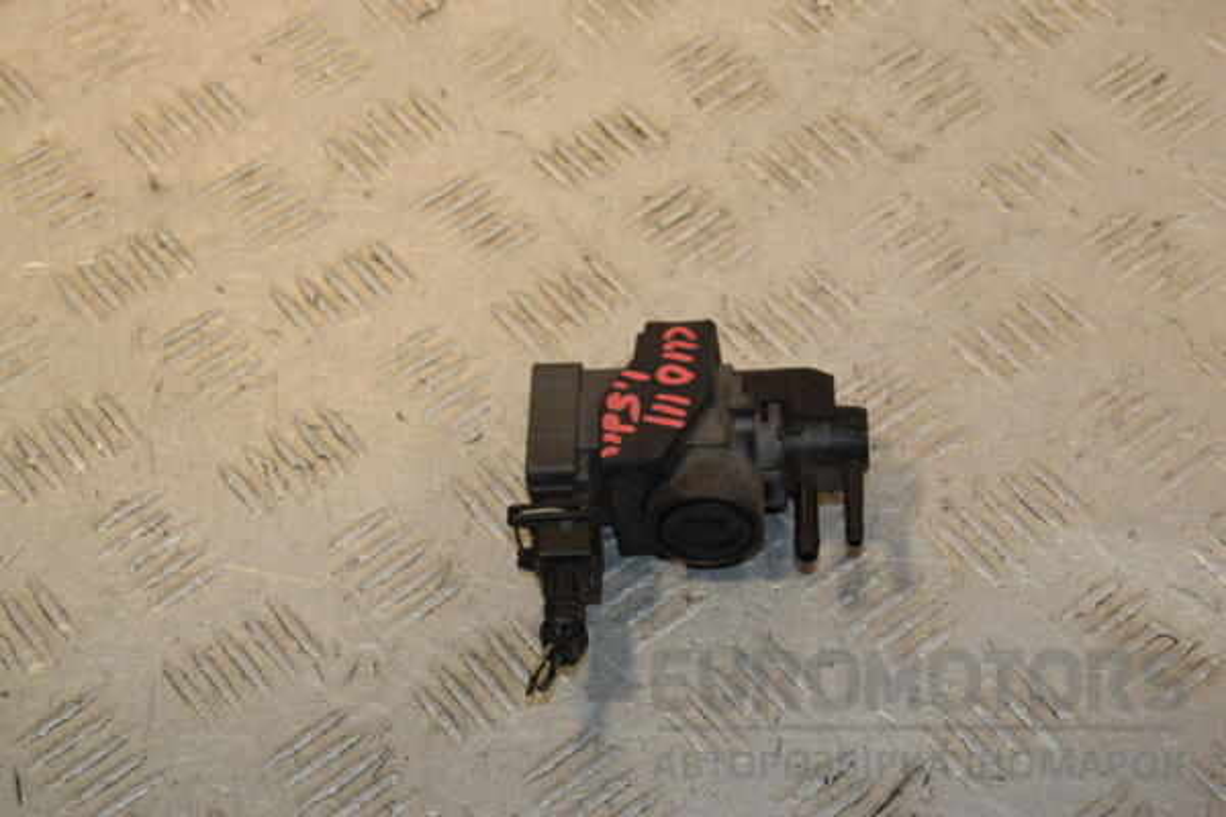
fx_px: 2656
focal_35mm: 78
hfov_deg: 26.0
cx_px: 613
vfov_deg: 17.5
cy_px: 408
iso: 800
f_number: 9
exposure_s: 1/200
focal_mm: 52
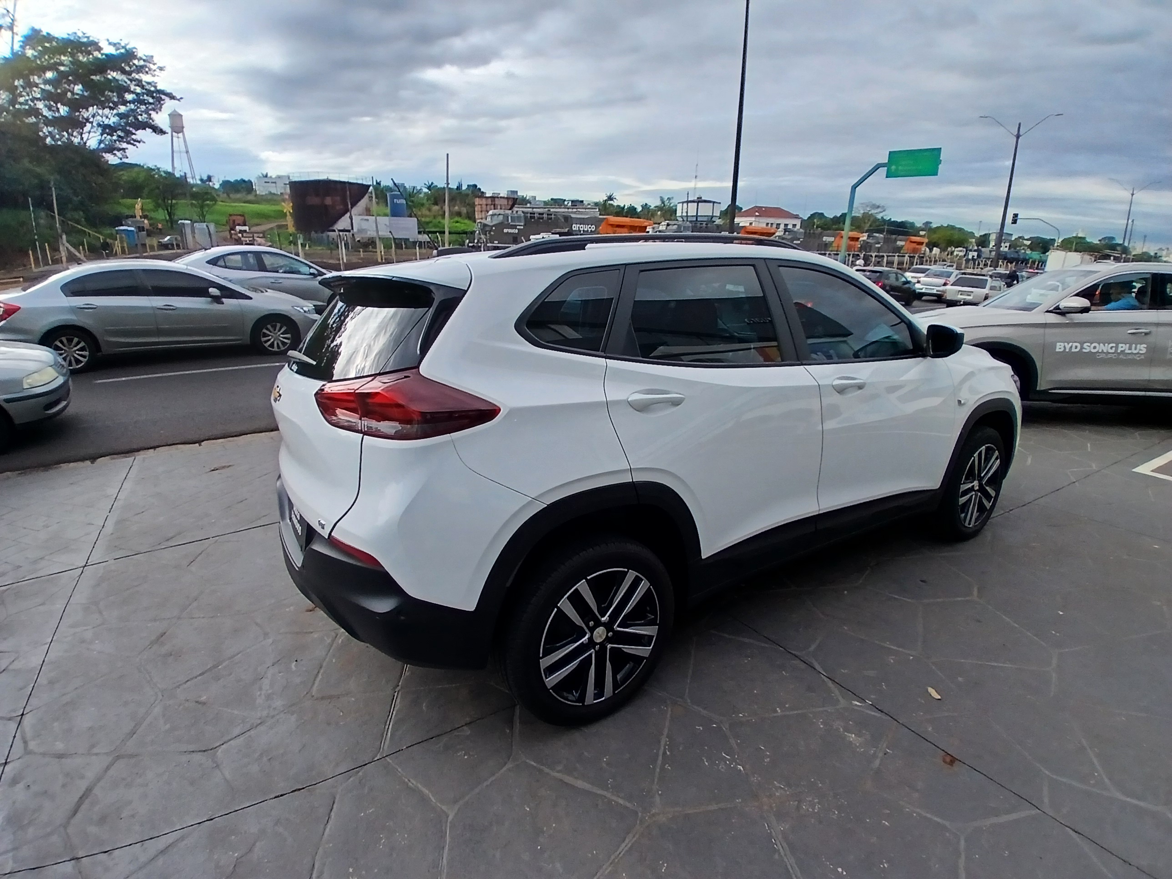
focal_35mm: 17
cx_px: 586
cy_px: 440
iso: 50
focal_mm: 1.4
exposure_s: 1/625
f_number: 2.2
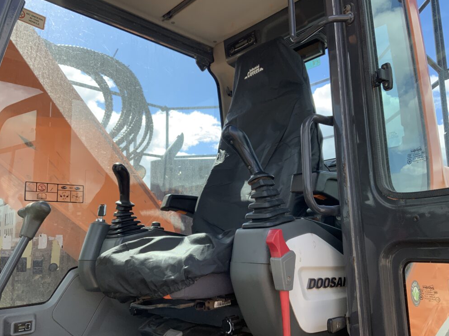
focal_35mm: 30
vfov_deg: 46.8
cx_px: 231
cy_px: 171
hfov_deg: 60.0
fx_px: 389
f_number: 1.8
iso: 16
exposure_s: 1/586
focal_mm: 3
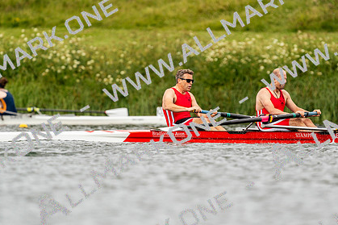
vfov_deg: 1.7
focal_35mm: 831
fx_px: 7799
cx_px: 202
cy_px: 104
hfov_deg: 2.5
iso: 400
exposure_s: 1/2000
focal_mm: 600
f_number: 6.3
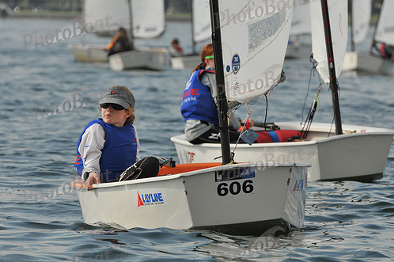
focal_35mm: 524
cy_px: 133
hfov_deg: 3.9
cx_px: 173
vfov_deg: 2.6
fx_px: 5729
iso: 200
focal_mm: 300
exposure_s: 1/640
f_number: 9
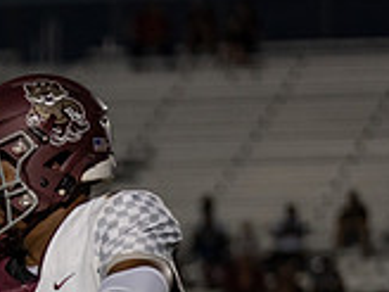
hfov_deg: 4.0
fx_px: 5540
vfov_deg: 3.0
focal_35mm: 493
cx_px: -473
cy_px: 525
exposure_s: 1/1000
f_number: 2.8
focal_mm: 108
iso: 1000
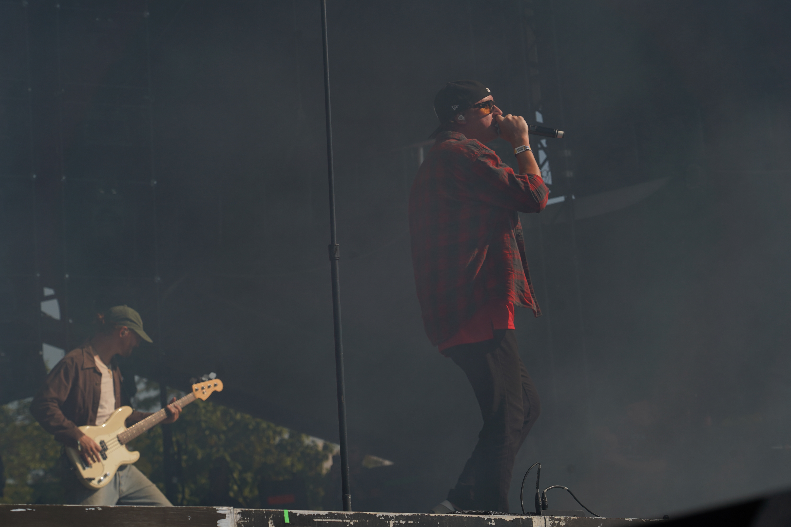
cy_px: 264
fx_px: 2307
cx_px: 396
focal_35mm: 105
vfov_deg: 13.0
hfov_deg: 19.5
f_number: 8
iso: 100
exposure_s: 1/800
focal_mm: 105
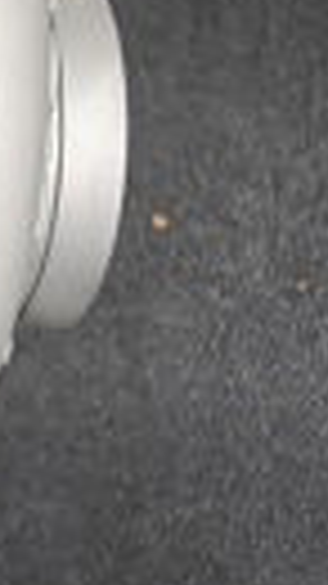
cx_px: -458
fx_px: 1502
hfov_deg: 10.7
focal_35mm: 97
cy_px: 173
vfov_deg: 21.9
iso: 400
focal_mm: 20
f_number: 3.8
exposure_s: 1/30
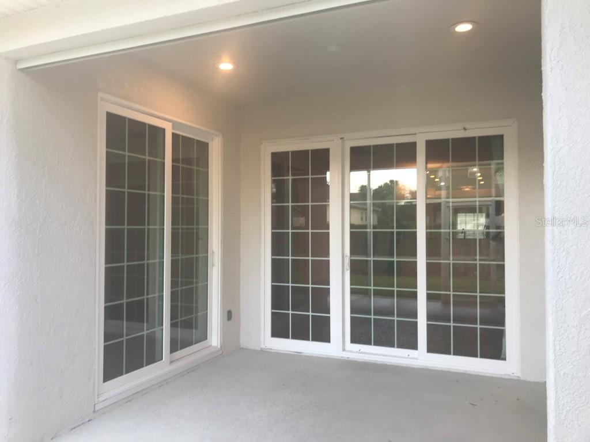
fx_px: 477
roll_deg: +0.1
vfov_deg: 49.7
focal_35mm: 28
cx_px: 295
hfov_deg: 63.4
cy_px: 221
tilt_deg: +3.5
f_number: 1.8
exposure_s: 1/60
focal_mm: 3.99
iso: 25
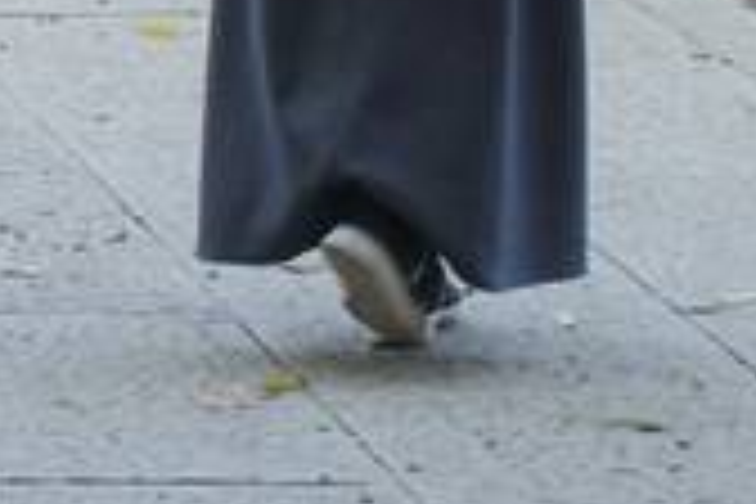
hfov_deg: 4.9
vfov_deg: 3.3
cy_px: -1224
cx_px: -1282
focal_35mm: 406
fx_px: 8525
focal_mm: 20.81
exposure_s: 1/80
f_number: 3.5
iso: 125
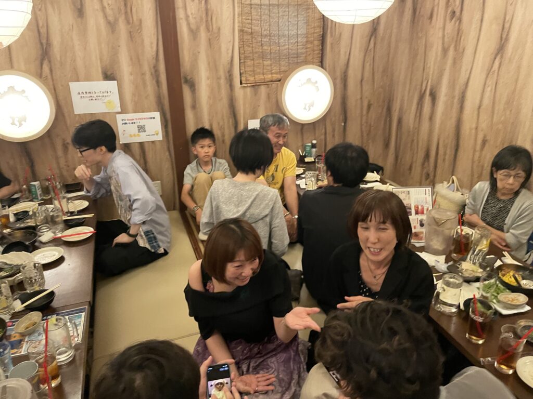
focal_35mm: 26
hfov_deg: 67.3
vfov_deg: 53.1
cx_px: 266
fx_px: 400
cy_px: 200
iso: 500
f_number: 1.6
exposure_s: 1/30
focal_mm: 4.2
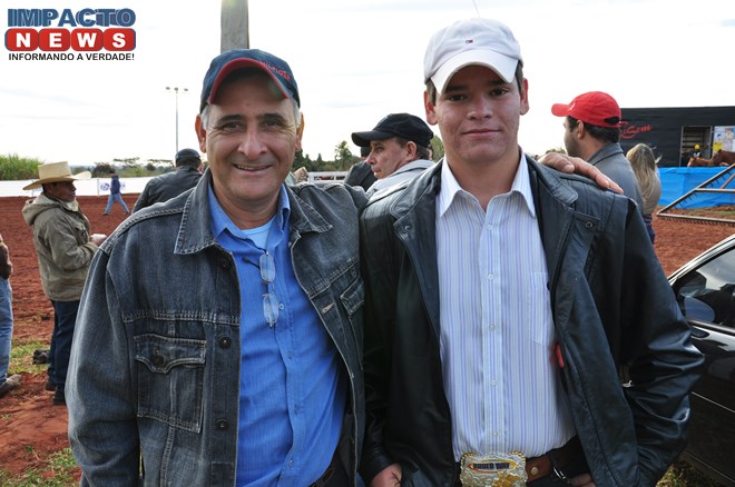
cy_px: 244
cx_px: 368
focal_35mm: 33
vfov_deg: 39.9
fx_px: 673
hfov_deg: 57.3
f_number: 8
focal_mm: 22
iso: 200
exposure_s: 1/80
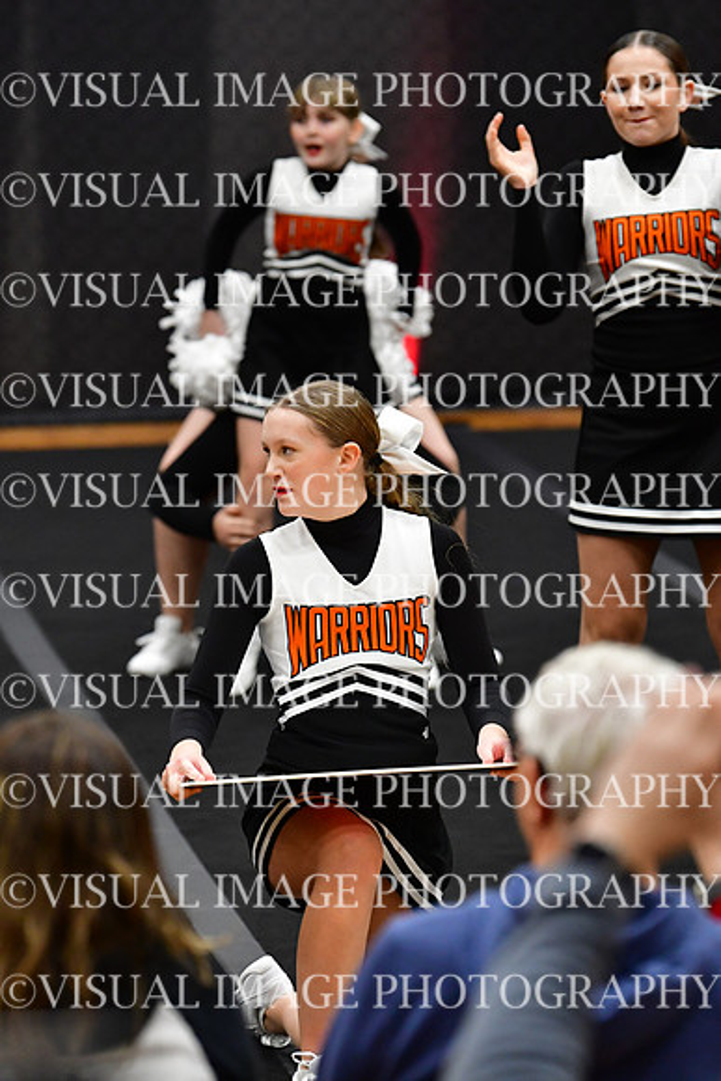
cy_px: 540
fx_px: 7415
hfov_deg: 5.6
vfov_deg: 8.3
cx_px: 360
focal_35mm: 247
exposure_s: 1/500
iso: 4000
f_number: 3.5
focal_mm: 165
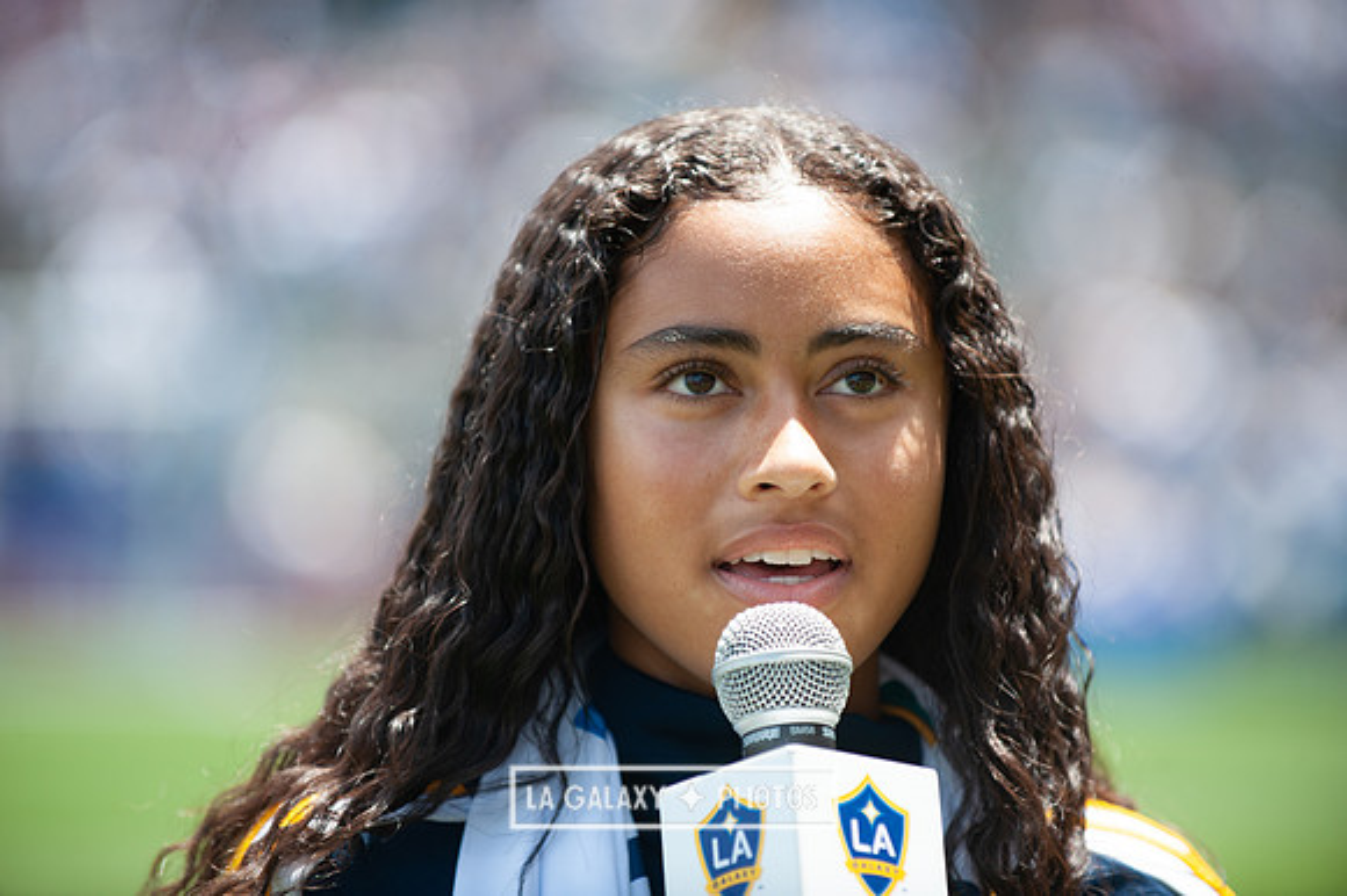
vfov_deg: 6.9
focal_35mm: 200
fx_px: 7479
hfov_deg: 10.3
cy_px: 448
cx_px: 674
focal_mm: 200
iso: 200
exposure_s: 1/640
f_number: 3.5
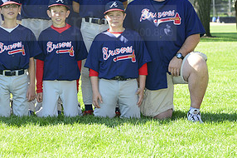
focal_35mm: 152
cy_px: 16
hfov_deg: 13.4
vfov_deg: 9.0
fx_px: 1000
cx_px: 16
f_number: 6.3
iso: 200
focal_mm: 75
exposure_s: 1/200
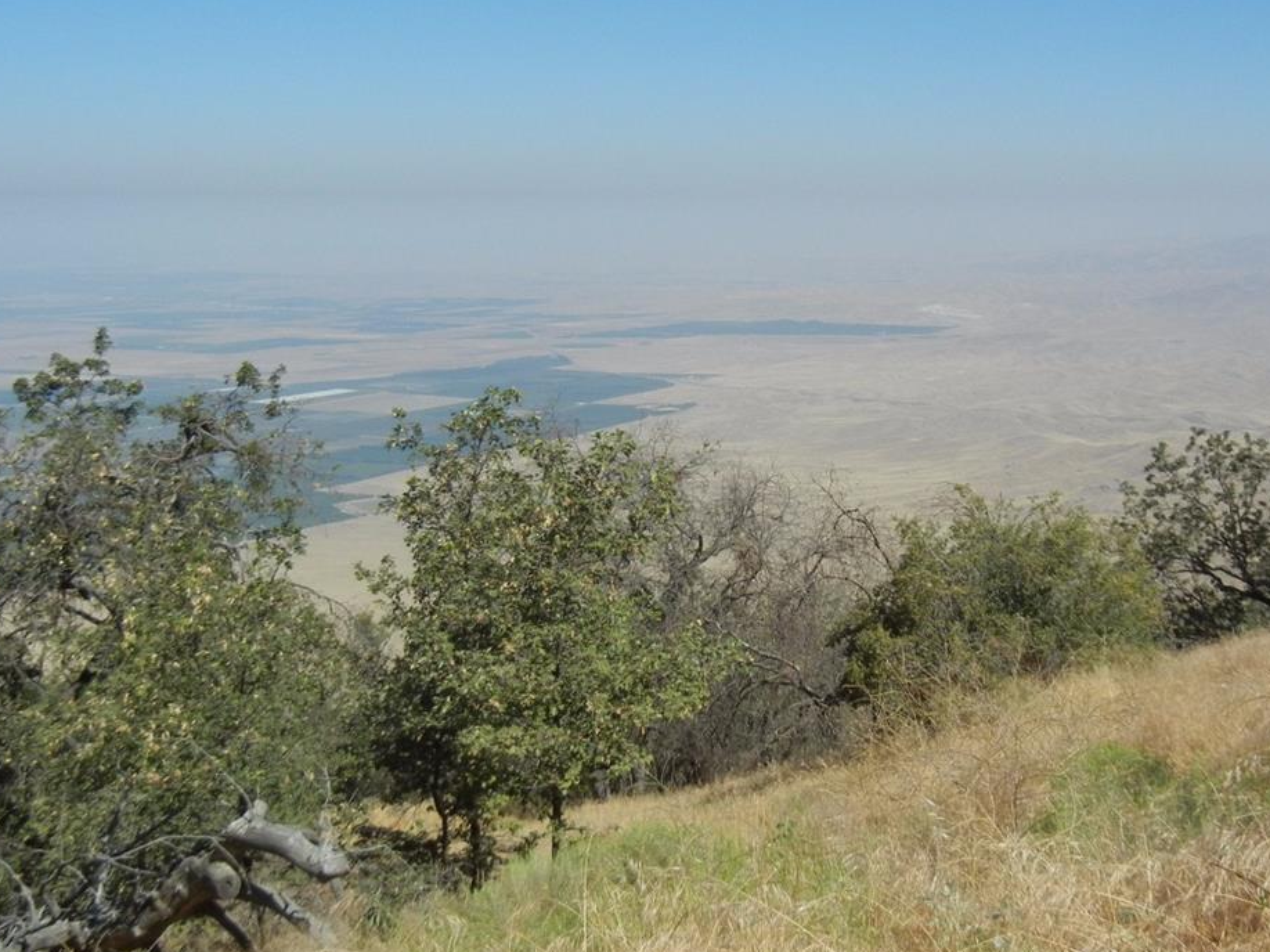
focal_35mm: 49
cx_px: 732
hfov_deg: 38.8
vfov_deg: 29.7
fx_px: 1797
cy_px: 508
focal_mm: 5.4
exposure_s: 1/590
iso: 160
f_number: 7
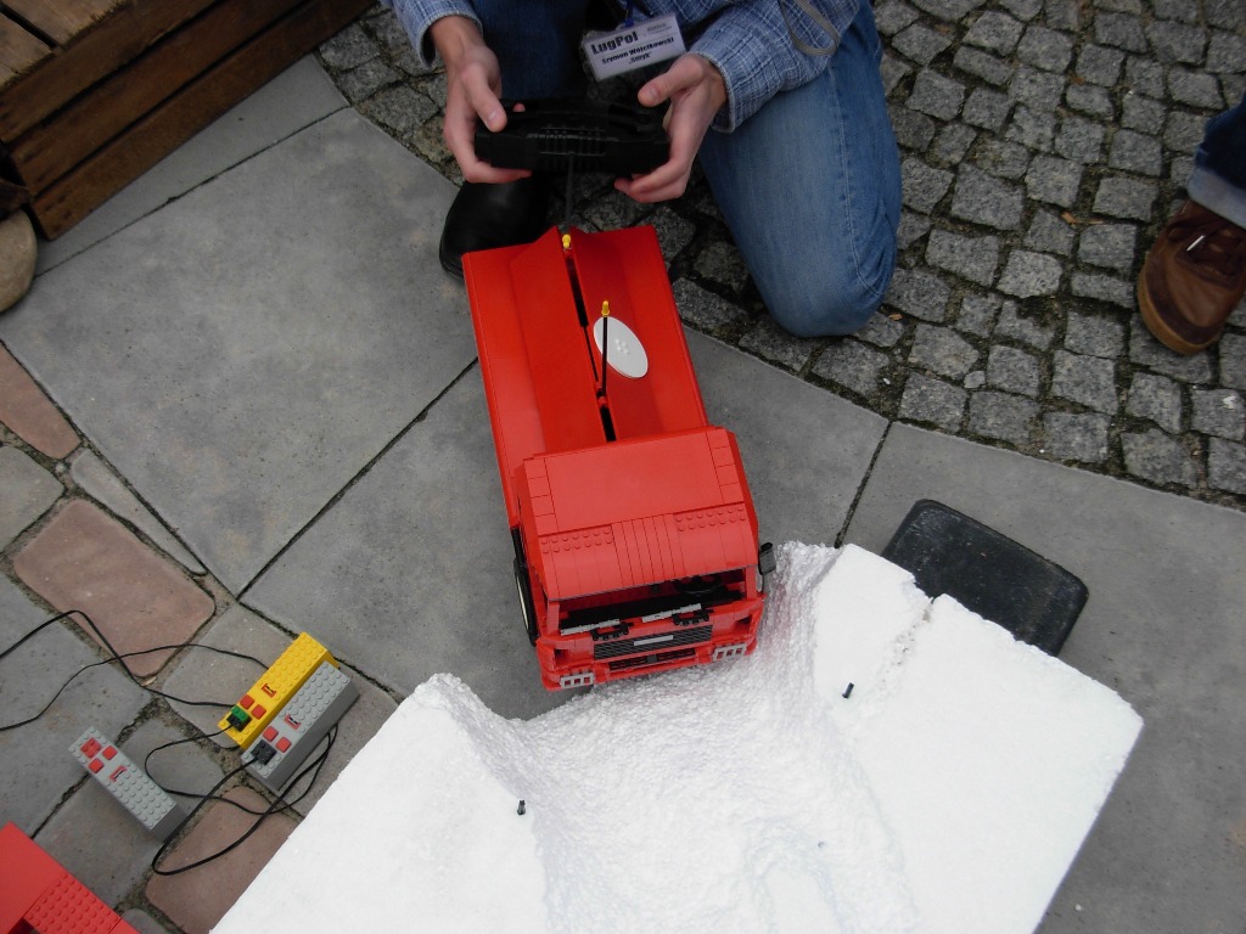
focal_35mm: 38
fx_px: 1368
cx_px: 623
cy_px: 467
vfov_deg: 37.7
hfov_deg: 49.0
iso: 79
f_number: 2.9
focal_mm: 6.3
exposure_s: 1/609
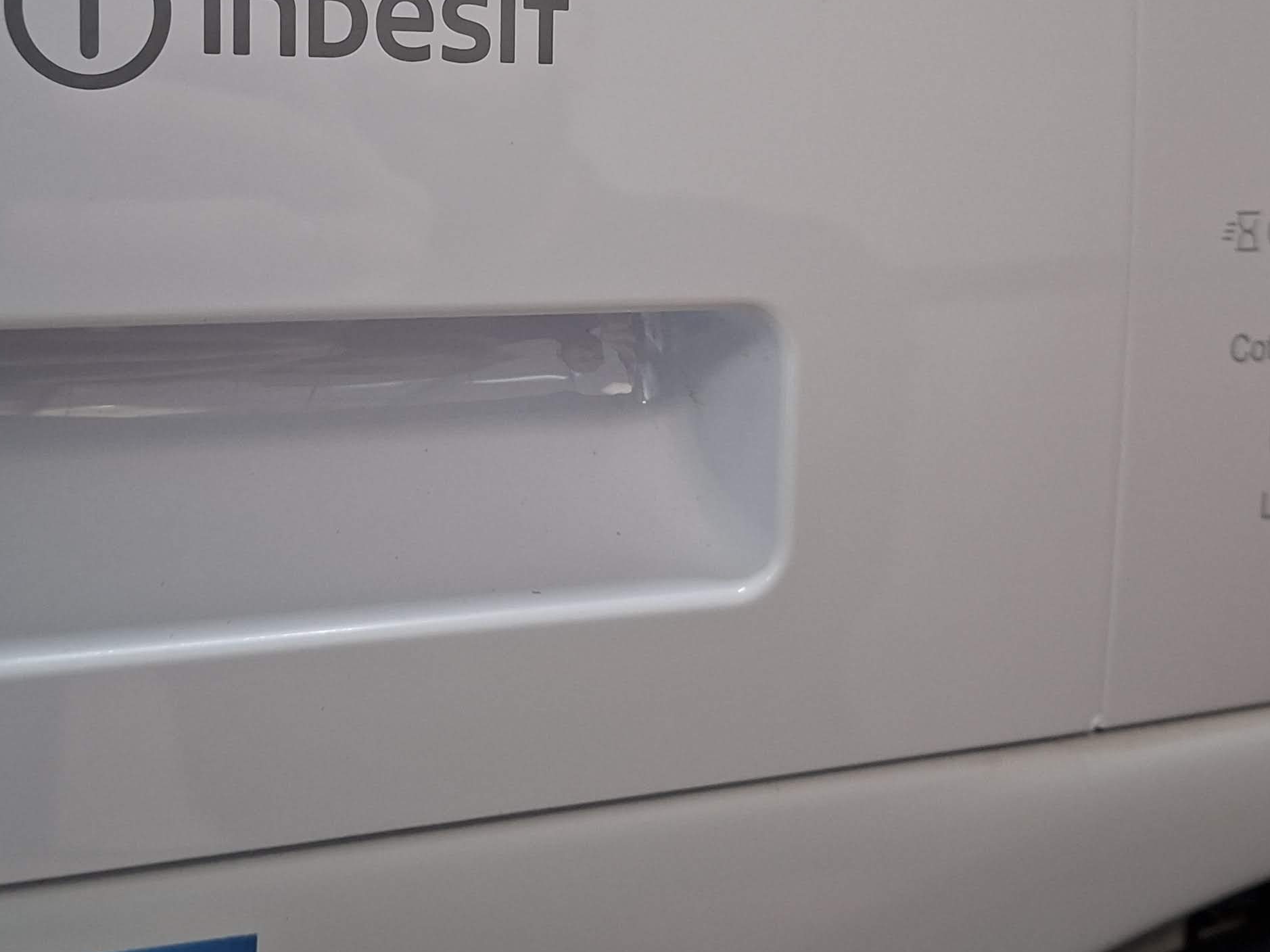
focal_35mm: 49
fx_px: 1797
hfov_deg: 38.7
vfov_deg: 28.8
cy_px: 141
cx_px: 492
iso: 320
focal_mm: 5.54
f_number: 1.8
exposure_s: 1/50
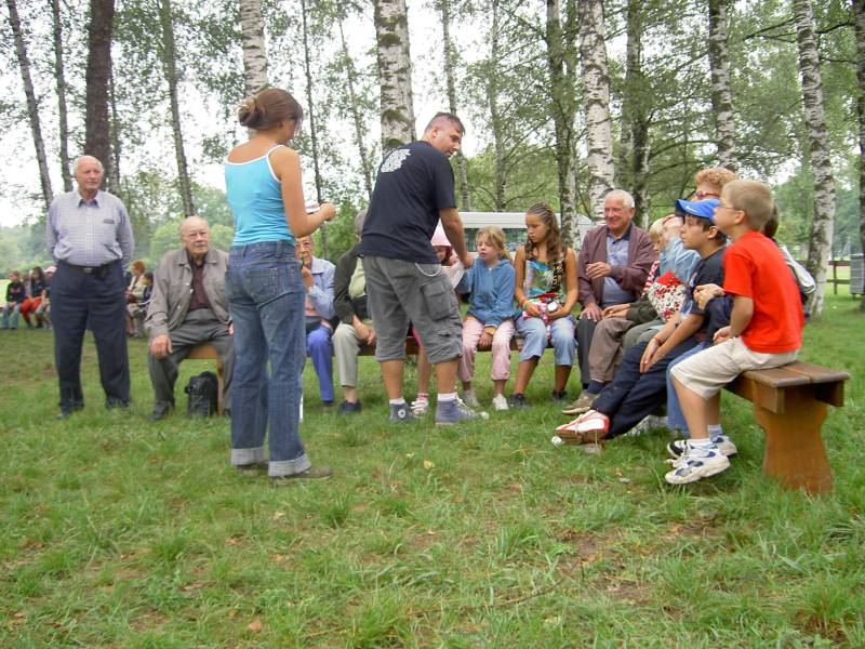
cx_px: 432
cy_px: 324
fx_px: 975
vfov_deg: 36.8
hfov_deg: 47.9
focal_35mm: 39
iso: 100
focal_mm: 8
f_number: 2.8
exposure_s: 1/60
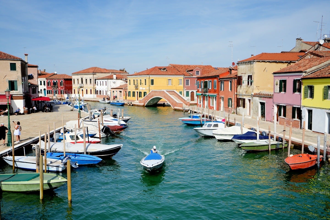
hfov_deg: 54.4
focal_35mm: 35
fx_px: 321
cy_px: 110
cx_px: 165
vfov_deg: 37.9
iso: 100
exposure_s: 1/400
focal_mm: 35
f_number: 8
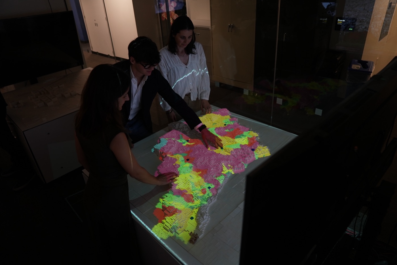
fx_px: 265
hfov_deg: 73.7
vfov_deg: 53.2
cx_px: 198
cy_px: 132
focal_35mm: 24
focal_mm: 24
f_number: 3.2
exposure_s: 1/60
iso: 500
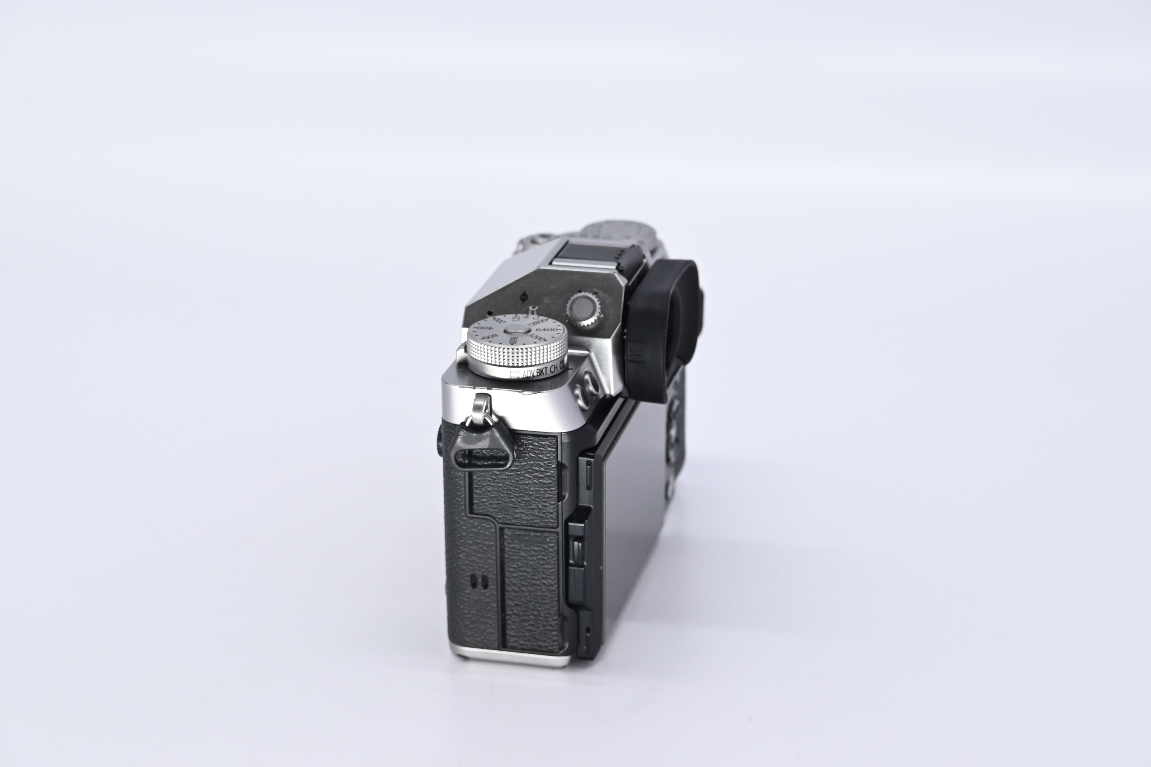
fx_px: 2398
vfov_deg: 18.2
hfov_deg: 27.0
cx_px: 576
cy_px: 384
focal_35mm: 75
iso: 500
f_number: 9
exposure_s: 1/200
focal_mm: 50
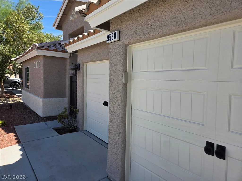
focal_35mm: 23
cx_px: 121
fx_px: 161
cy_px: 90
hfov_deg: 73.9
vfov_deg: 58.9
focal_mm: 5.4
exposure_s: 1/2715
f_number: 1.8
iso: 80
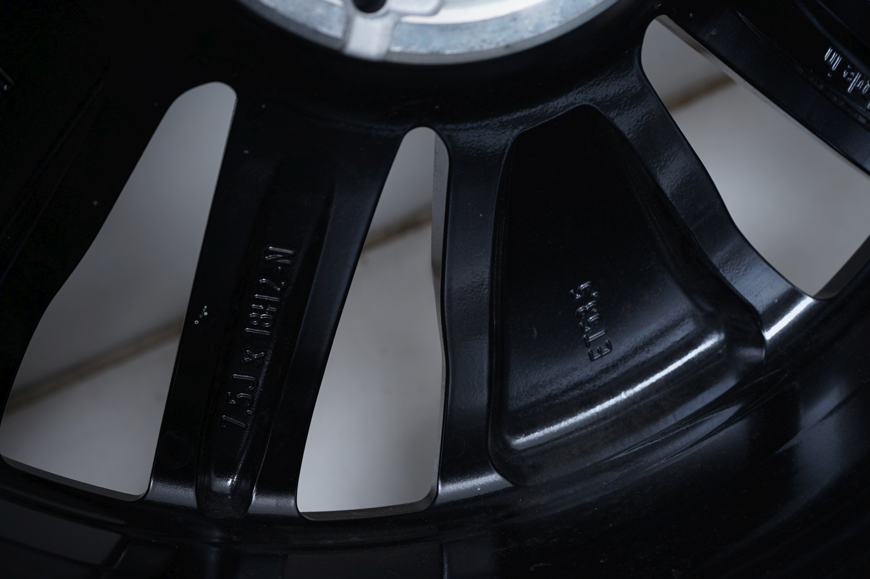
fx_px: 1159
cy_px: 290
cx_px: 435
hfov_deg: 41.1
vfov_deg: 28.0
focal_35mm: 48
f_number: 7.1
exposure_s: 1/125
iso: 250
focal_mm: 48
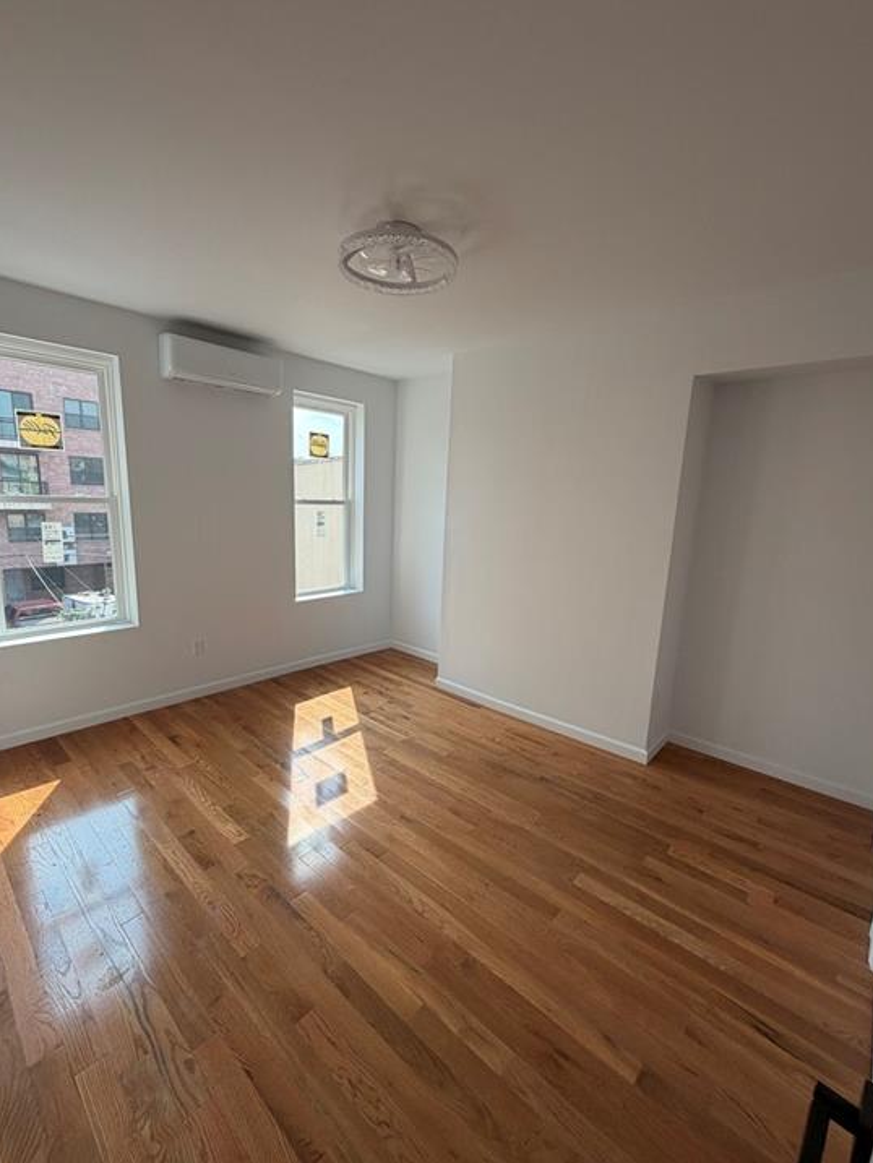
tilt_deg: -11.0
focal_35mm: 15
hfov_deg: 81.8
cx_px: 428
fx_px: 504
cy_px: 594
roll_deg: -3.0
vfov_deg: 98.1
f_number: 2.2
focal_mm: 2.22
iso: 50
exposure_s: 1/157
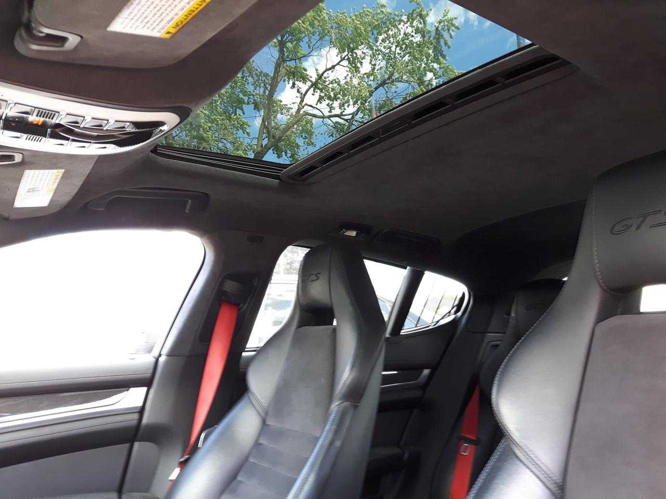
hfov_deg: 58.4
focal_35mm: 31
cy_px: 250
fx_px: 596
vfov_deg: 45.4
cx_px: 333
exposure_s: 1/33
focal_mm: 3.7
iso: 64
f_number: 1.9
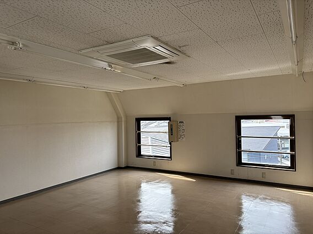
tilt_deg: +1.4
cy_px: 117
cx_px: 156
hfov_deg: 67.3
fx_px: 235
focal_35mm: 26
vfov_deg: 53.1
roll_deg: +1.6
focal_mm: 5.96
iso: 50
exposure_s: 1/238
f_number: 1.6
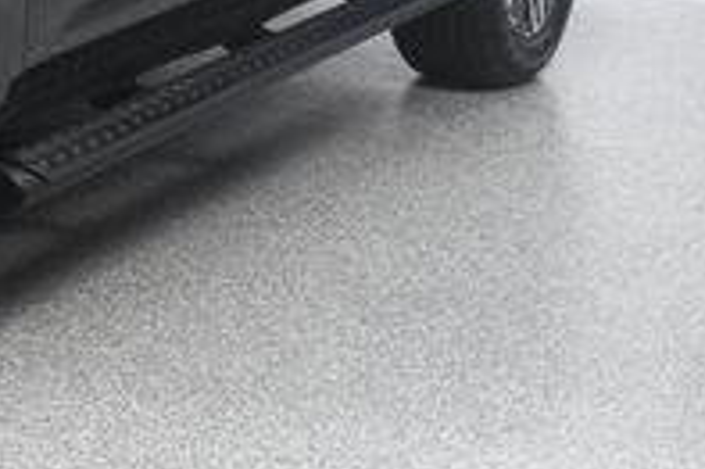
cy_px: -140
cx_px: -379
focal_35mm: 127
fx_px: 2485
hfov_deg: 14.9
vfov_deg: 10.5
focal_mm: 26
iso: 100
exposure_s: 1/160
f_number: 9
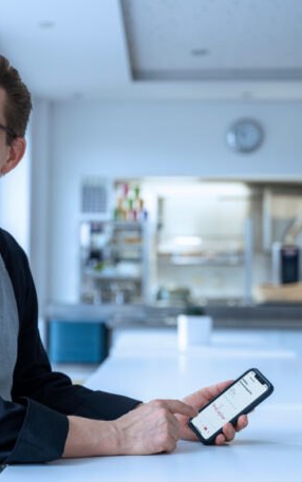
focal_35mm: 76
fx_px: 1002
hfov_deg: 17.1
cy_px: 244
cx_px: 103
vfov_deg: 27.1
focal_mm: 49.1
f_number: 2.8
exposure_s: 1/250
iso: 640
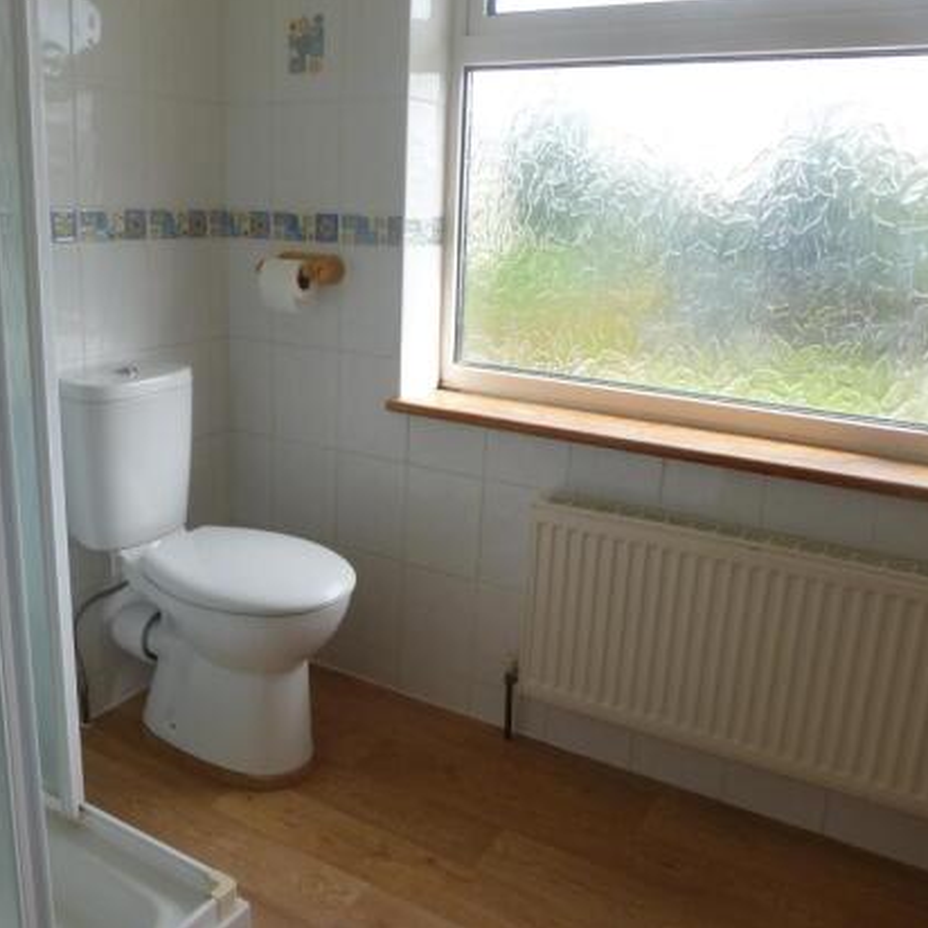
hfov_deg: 53.7
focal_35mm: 30
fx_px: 910
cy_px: 438
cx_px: 382
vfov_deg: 54.0
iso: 200
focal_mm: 4.3
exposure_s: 1/250
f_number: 3.5
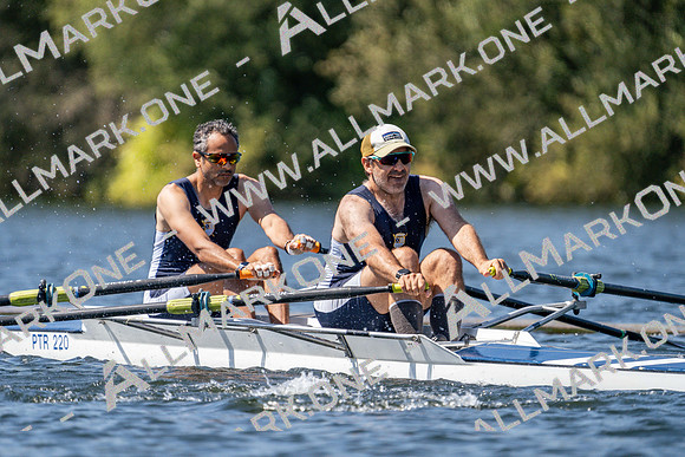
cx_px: 342
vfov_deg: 2.3
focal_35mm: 600
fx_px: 11419
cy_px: 228
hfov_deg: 3.4
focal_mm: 600
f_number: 6.3
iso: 400
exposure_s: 1/2000
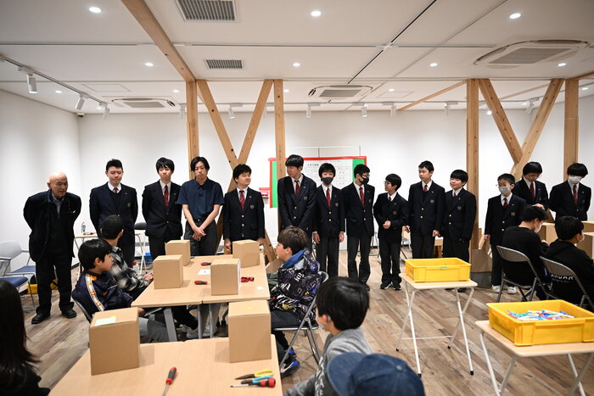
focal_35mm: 24
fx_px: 396
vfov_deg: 53.2
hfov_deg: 73.7
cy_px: 198
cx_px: 297
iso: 2000
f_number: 2.8
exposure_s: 1/200
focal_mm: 24
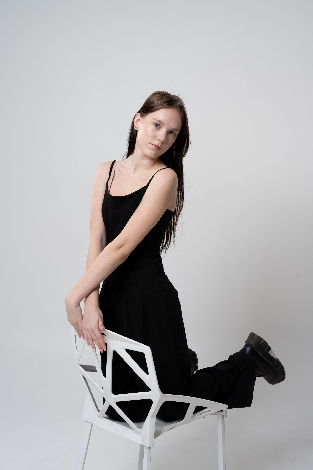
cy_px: 235
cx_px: 156
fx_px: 600
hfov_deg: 29.2
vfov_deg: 42.7
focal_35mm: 46
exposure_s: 1/160
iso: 100
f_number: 9
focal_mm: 46
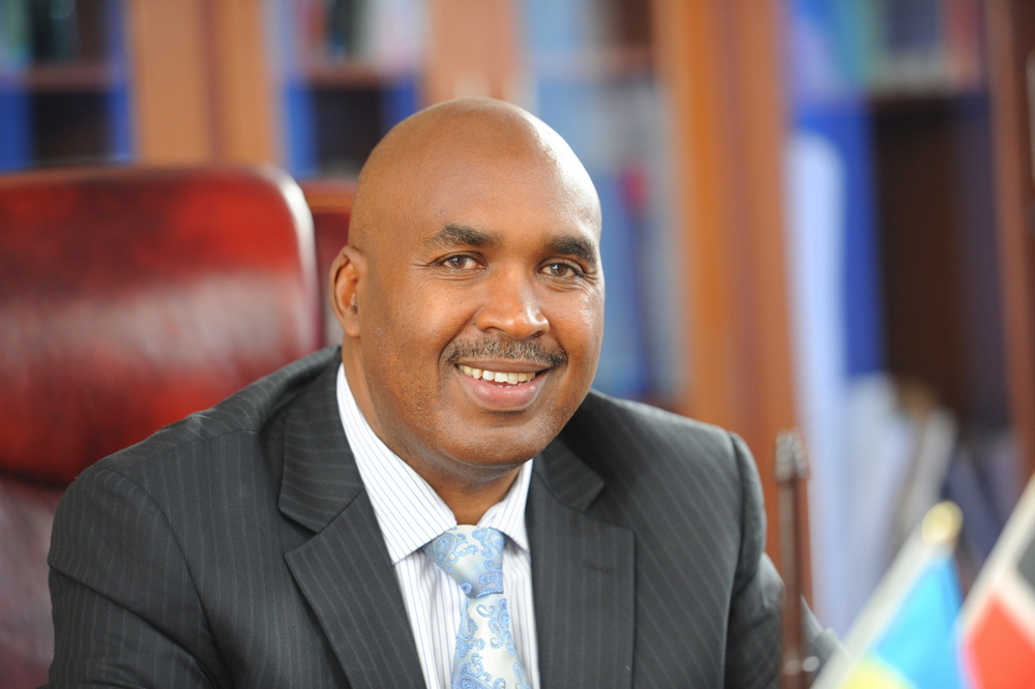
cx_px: 518
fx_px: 4886
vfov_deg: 8.1
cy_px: 344
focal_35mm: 170
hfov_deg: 12.1
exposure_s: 1/80
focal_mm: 170
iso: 1250
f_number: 2.8
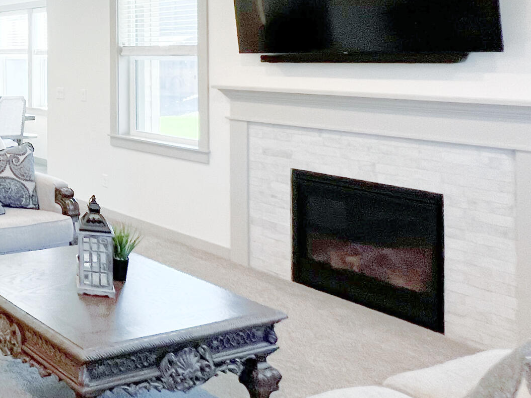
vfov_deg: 36.4
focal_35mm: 37
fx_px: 568
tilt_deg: +0.4
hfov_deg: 35.7
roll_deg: -0.2
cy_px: 45
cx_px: -144
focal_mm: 1.57
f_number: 1.8
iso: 200
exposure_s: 1/120
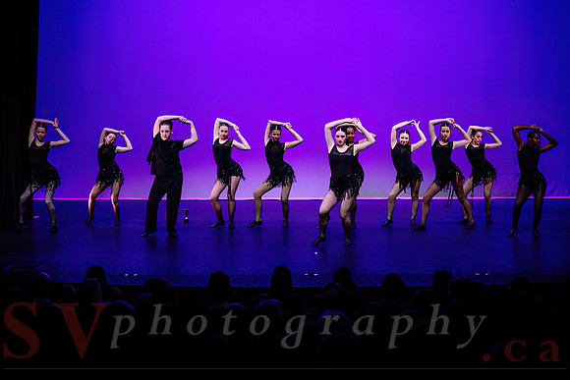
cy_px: 166
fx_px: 1249
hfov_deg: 25.7
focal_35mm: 79
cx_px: 299
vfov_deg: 17.3
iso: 1250
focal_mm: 70
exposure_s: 1/800
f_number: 2.8
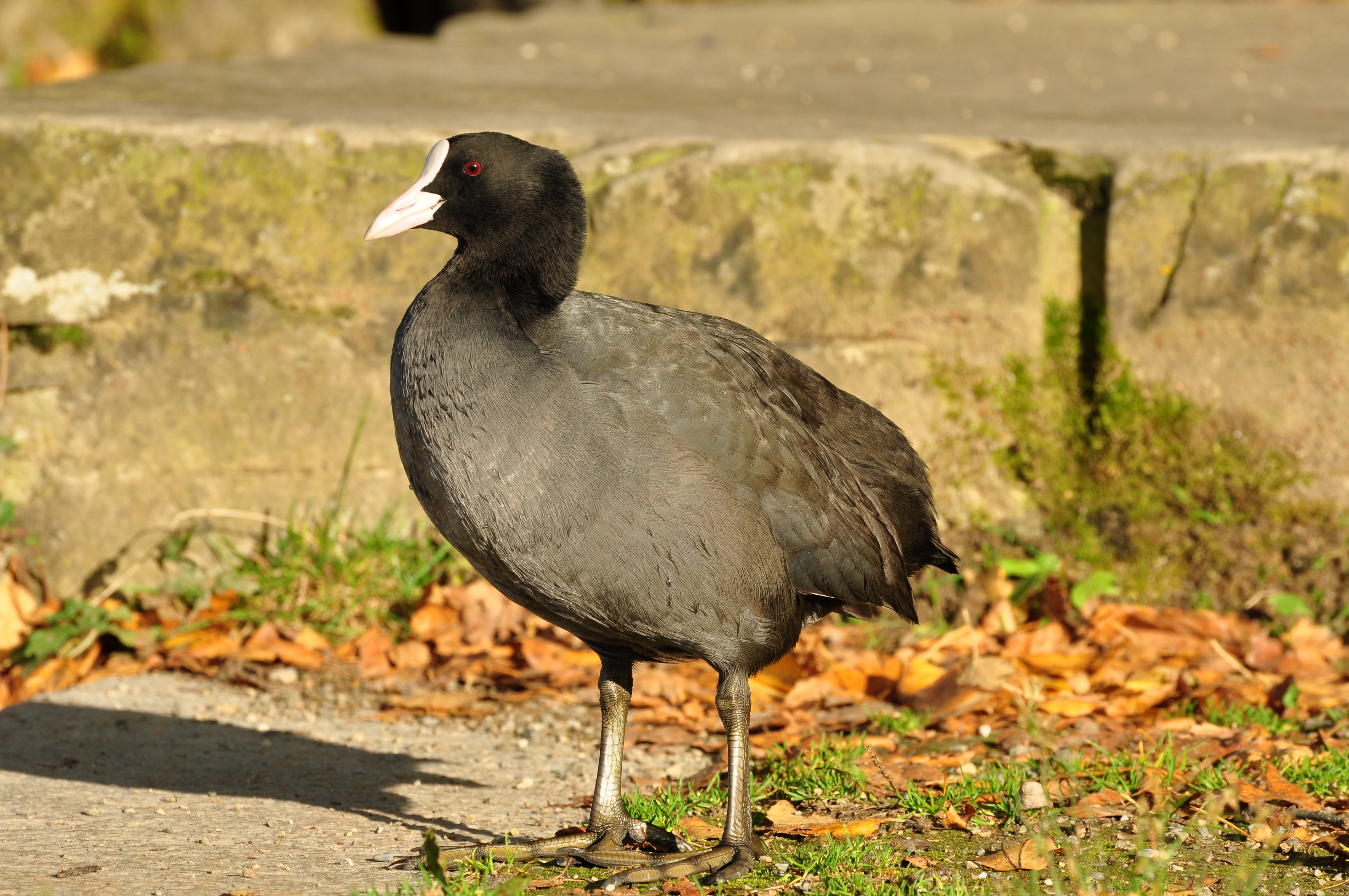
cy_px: 448
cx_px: 674
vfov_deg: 3.8
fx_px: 13473
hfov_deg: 5.7
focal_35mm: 360
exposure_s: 1/200
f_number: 11
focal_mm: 240
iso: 200
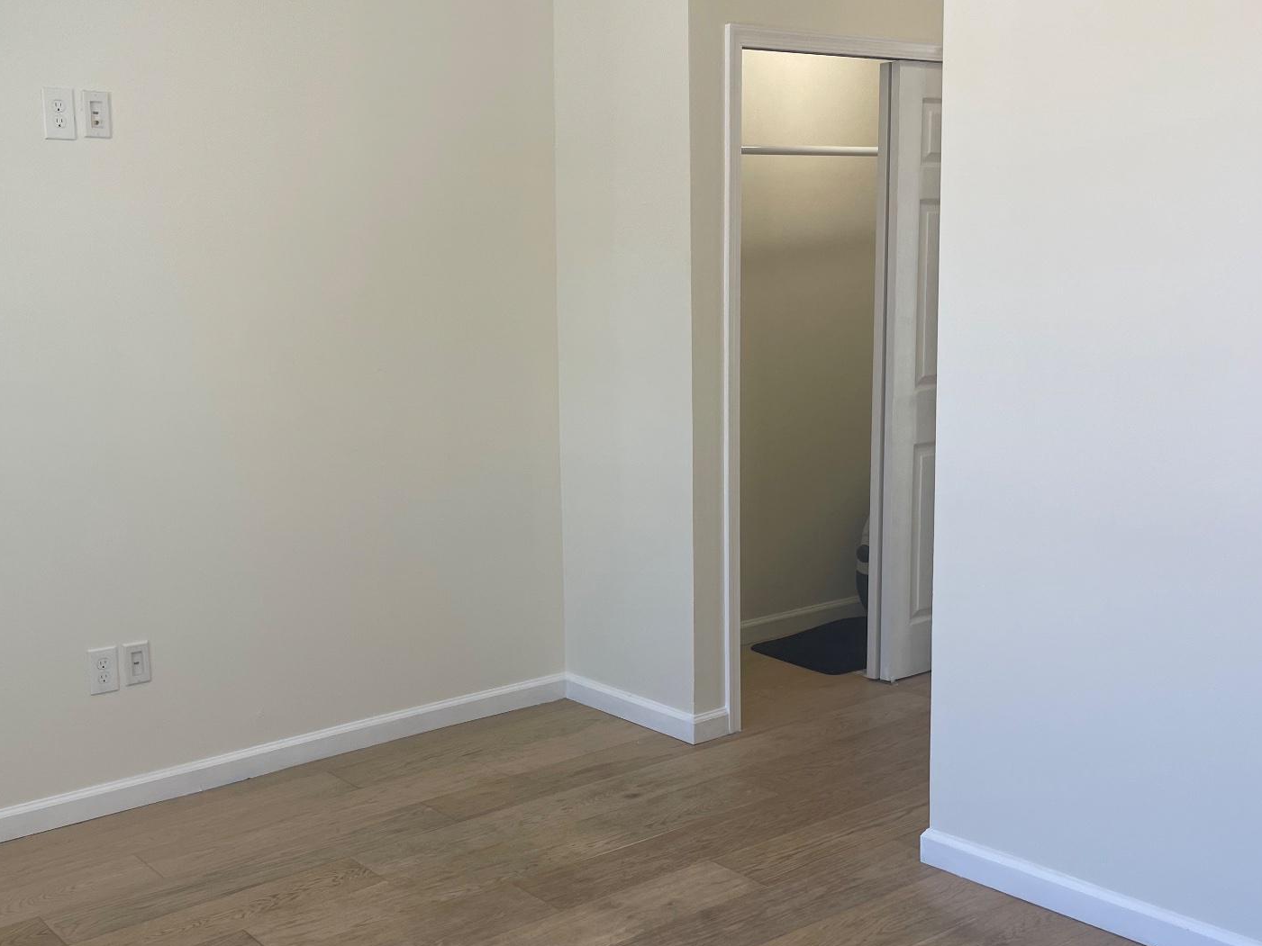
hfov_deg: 48.4
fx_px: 1385
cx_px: 451
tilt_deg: -10.0
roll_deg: +2.4
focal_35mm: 38
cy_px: 532
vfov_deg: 37.7
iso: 32
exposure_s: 1/120
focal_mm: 4.2
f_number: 1.6
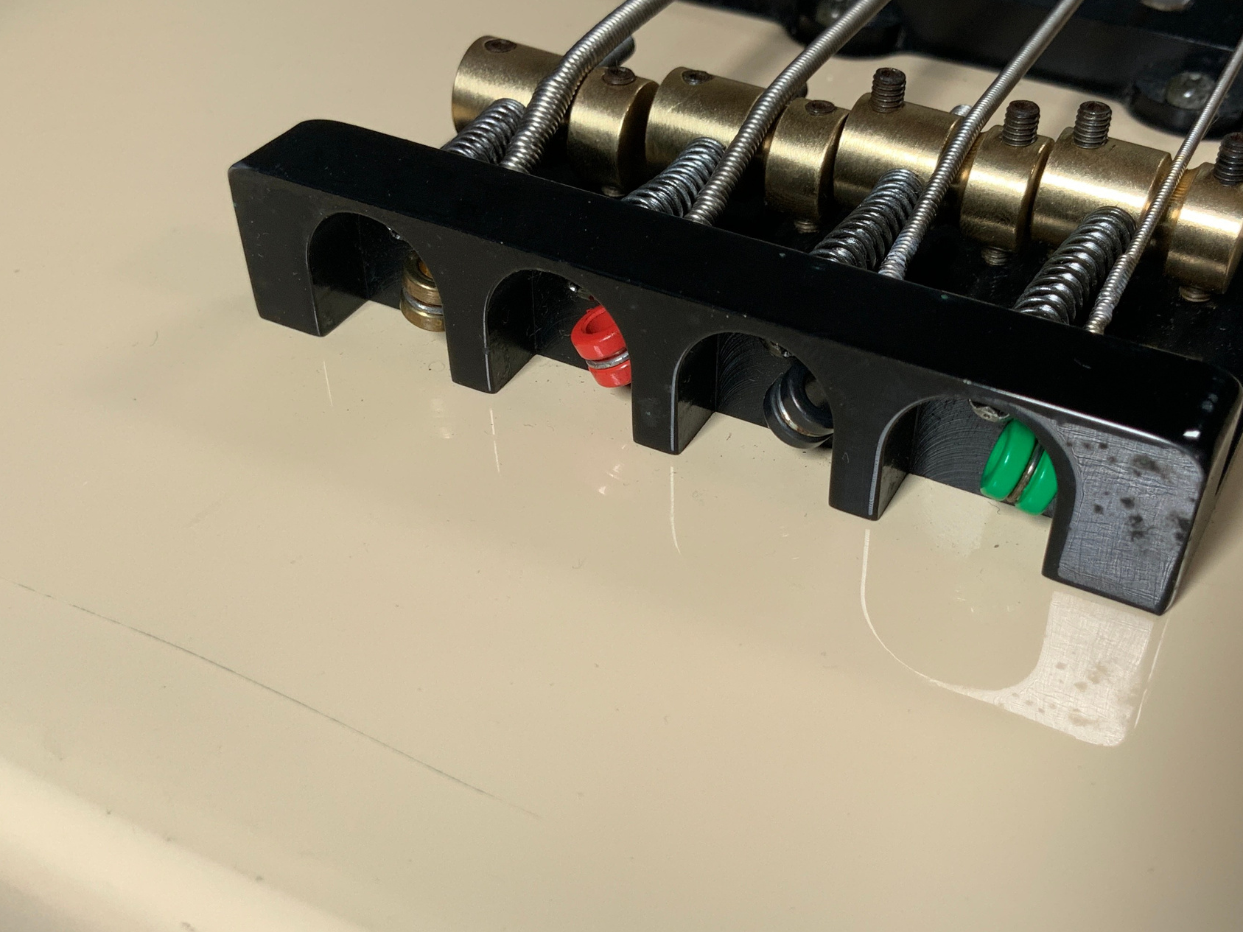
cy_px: 571
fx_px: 1580
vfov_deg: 32.7
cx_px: 741
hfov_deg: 42.8
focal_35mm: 44
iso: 25
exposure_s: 1/156
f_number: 1.8
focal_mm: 3
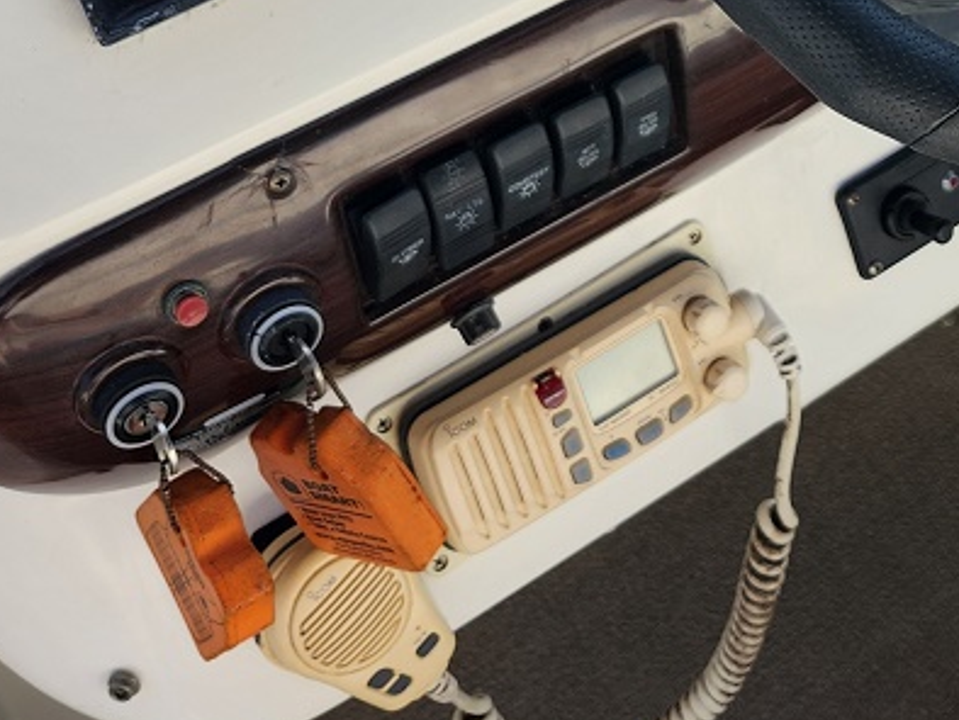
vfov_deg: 19.4
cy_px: -212
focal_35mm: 70
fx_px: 1940
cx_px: 881
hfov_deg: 26.7
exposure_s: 1/443
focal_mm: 5.54
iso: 25
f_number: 1.8
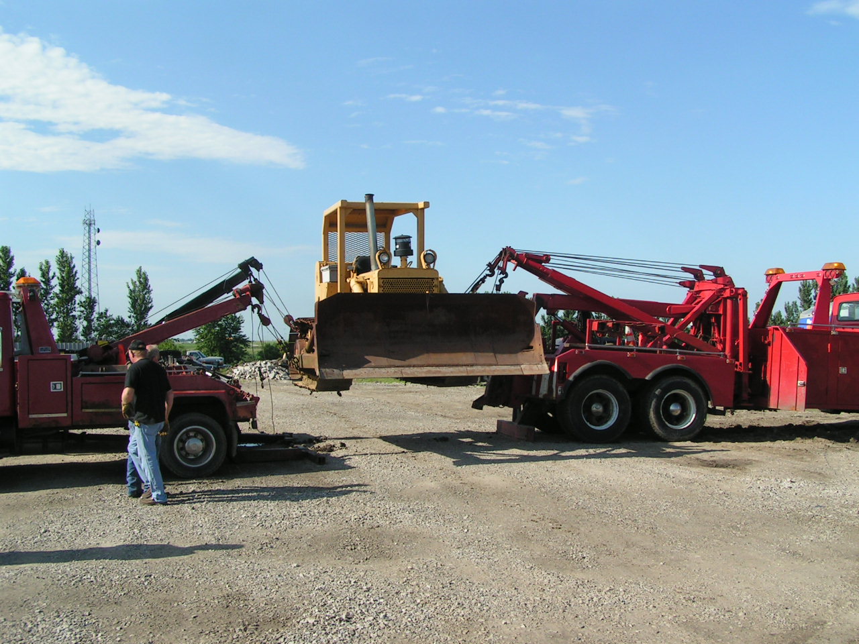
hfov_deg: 49.0
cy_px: 322
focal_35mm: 38
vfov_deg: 37.7
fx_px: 943
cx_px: 430
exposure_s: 1/320
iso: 50
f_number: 5.6
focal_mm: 5.8
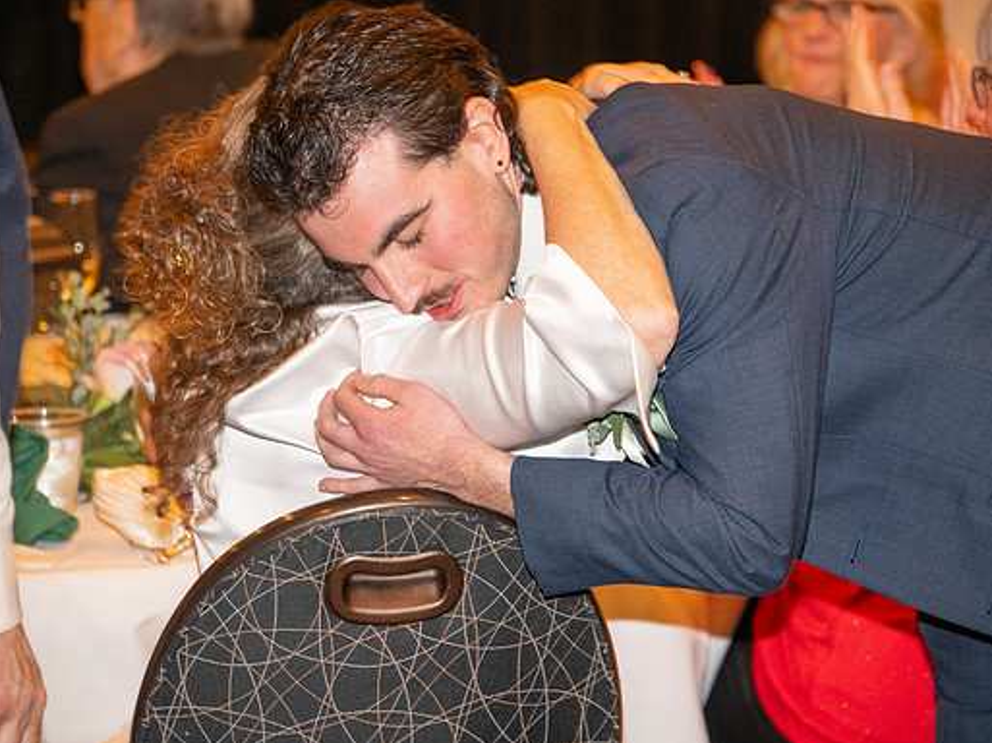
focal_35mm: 185
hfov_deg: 10.7
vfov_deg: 8.0
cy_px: 372
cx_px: 514
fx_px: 5298
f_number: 5.6
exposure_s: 1/60
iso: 2000
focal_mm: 170
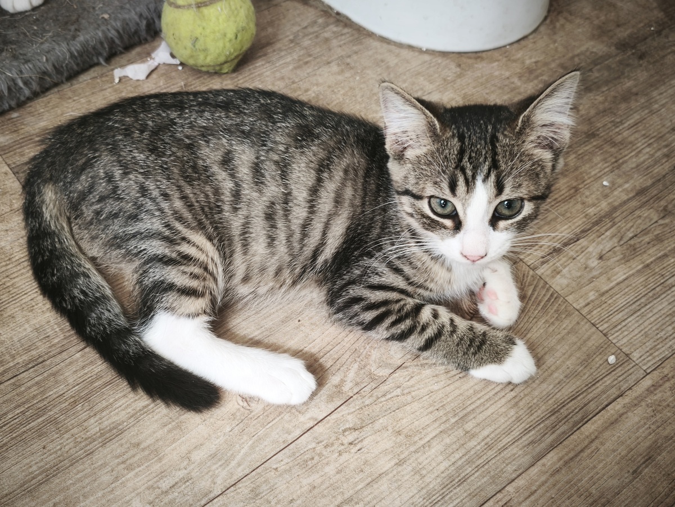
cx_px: 338
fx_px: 780
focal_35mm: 40
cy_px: 254
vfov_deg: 36.0
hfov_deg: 46.8
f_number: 1.7
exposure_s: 1/50
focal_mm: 5.35
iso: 250
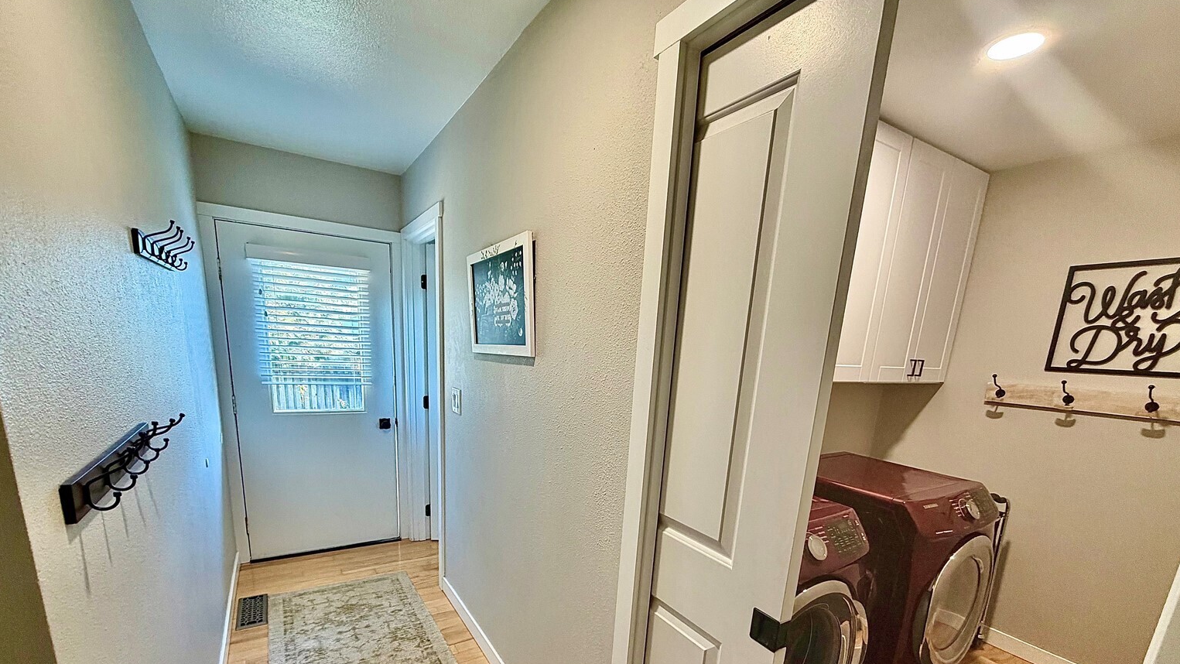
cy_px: 456
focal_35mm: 16
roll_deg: -3.3
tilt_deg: -11.9
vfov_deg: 64.9
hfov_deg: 99.4
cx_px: 580
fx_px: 501
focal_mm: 2.22
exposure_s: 1/60
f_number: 2.2
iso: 200
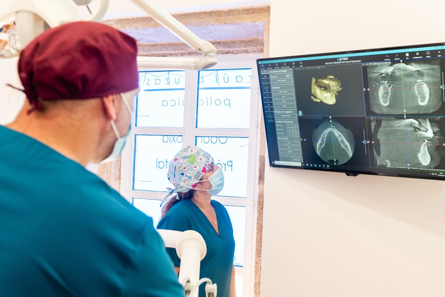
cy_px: 167
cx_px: 230
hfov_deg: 43.6
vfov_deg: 29.9
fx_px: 556
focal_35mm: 45
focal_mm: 40
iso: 800
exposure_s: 1/80
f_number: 4.5
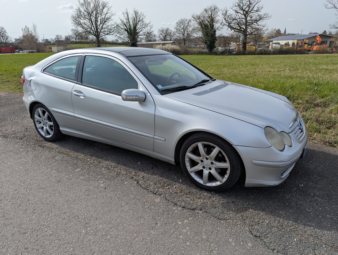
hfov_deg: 71.5
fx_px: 235
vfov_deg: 56.9
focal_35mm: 24
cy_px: 128
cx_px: 169
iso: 44
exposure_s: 1/3333
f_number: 1.85
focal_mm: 6.81
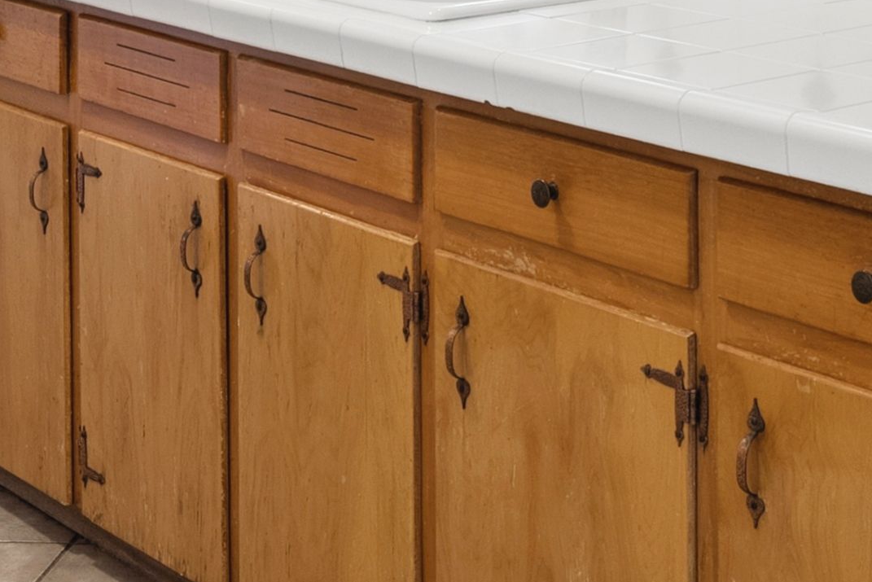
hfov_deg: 21.2
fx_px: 2302
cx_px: 709
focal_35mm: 95
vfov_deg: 13.4
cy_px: -350
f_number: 9
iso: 500
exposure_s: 1/20
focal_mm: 24
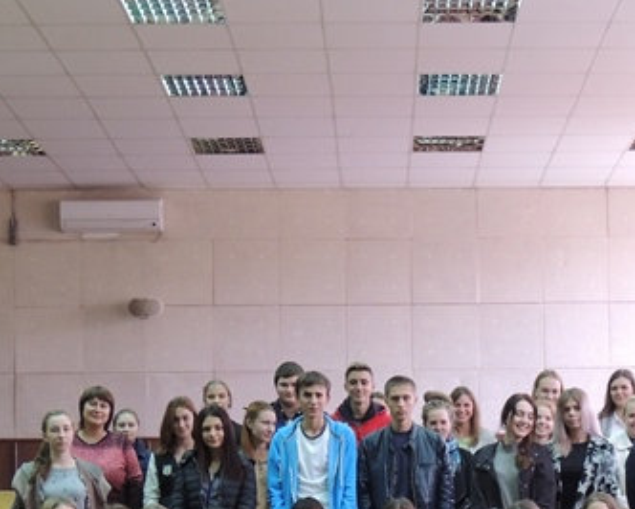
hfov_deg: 20.3
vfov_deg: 16.0
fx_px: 1768
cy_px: 526
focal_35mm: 94
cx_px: 444
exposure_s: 1/30
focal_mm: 7.1
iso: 400
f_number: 3.3
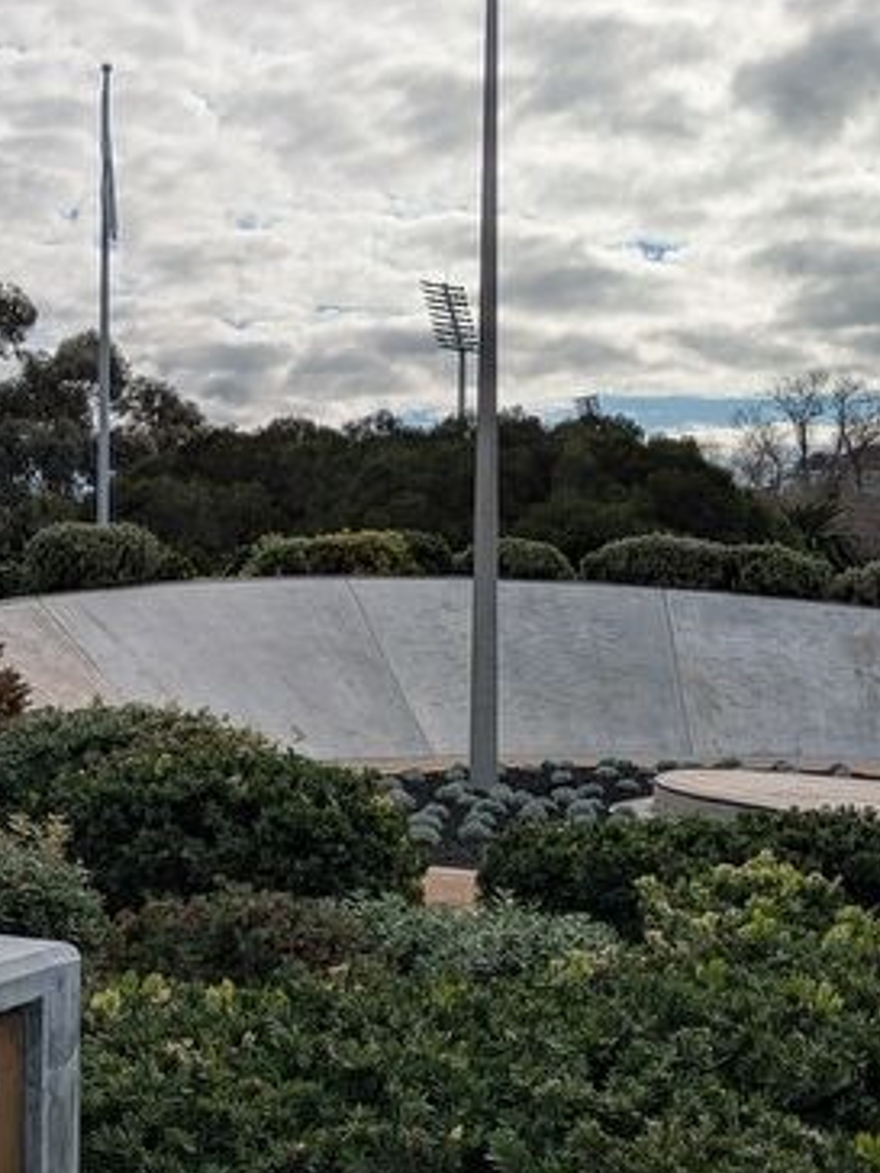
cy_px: 683
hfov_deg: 26.5
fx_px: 1864
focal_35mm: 55
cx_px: 379
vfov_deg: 34.9
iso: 52
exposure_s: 1/7092
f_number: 1.89
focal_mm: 5.43
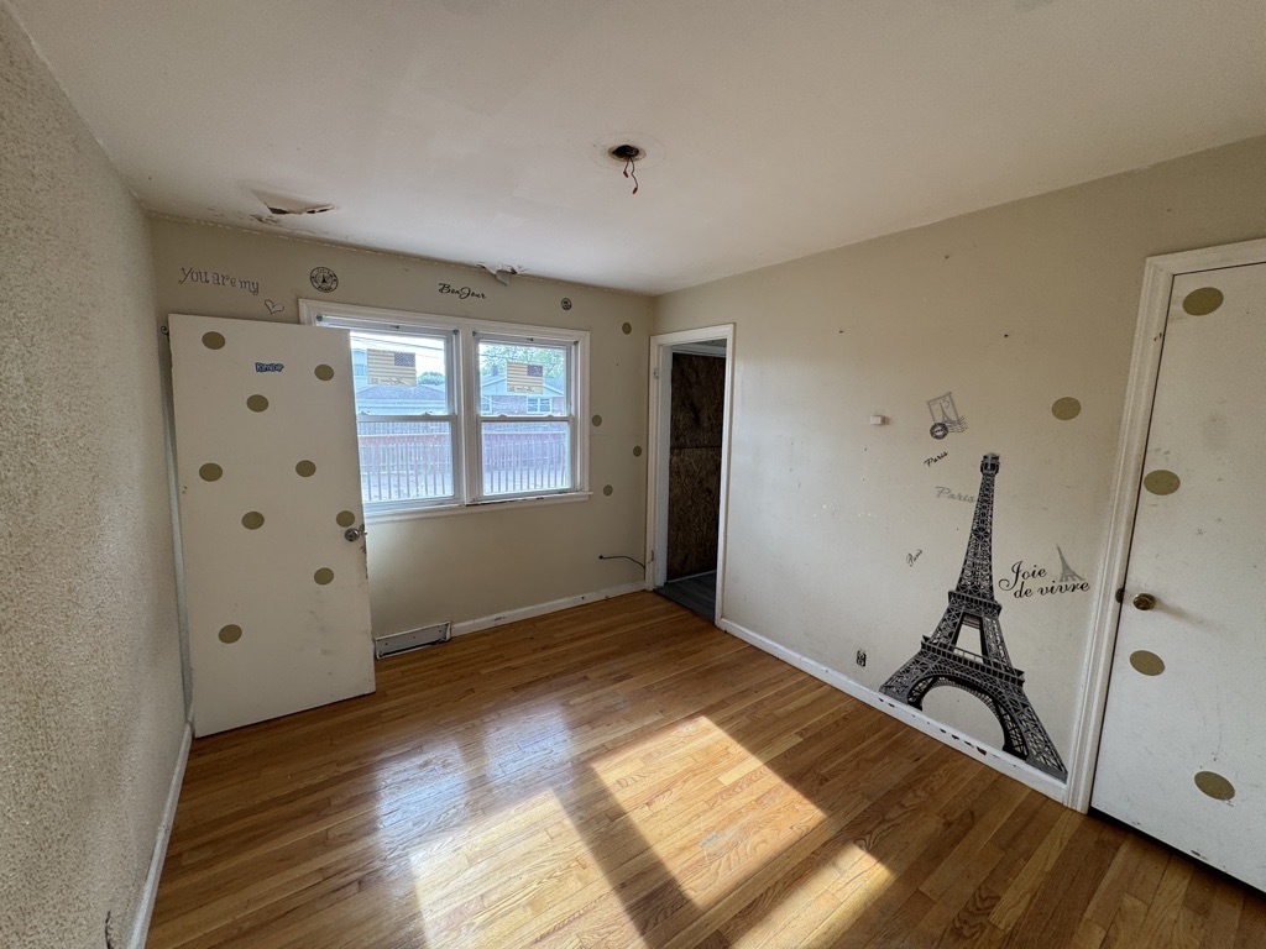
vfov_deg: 85.7
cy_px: 474
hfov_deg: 102.1
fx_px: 512
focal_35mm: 14
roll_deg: -2.9
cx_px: 633
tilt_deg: -7.5
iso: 64
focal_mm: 2.22
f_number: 2.2
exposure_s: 1/99
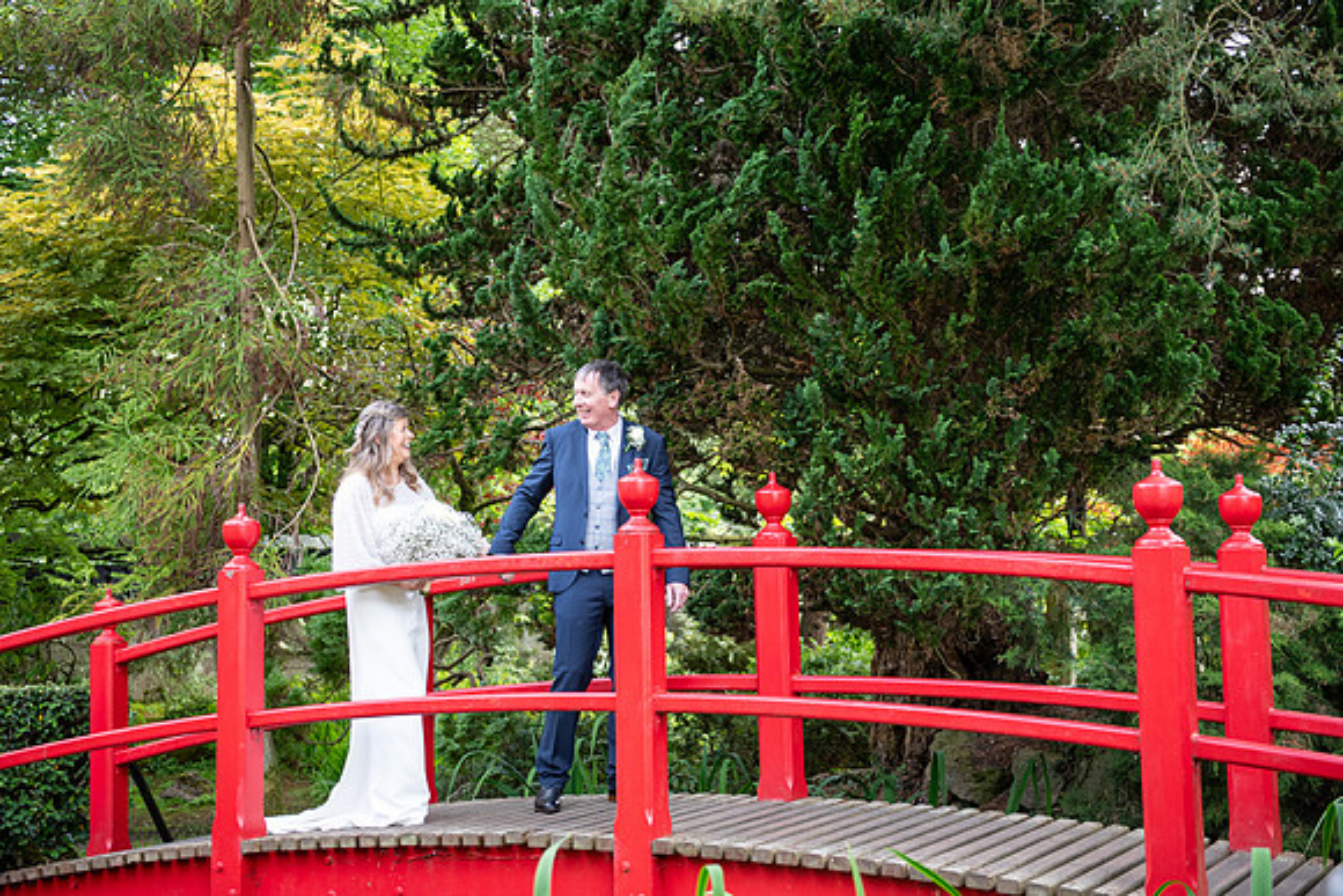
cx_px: 672
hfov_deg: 39.6
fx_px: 1866
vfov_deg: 27.0
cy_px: 448
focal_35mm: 50
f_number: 3.5
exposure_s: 1/200
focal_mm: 50
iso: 400
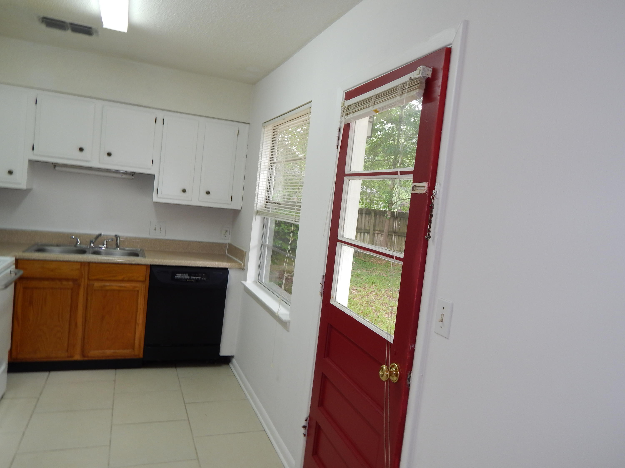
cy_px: 234
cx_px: 312
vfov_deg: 54.9
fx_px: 451
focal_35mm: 25
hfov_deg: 69.4
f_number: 3.1
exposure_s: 1/30
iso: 125
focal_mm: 4.5
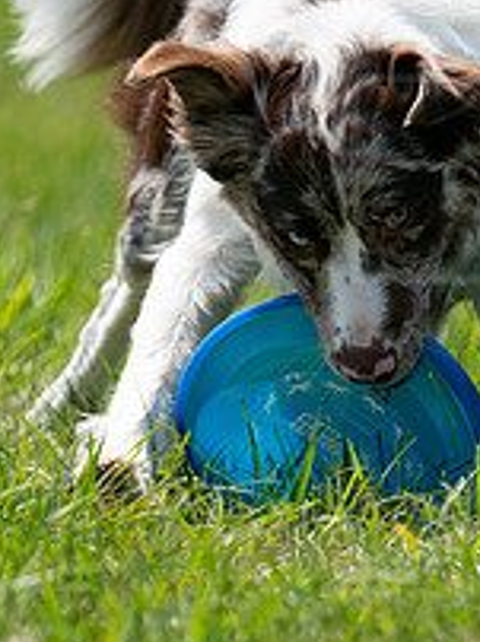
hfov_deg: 1.2
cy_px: 234
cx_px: 655
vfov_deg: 1.6
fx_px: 23493
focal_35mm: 1268
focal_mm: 459
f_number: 6.3
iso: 800
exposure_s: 1/4000
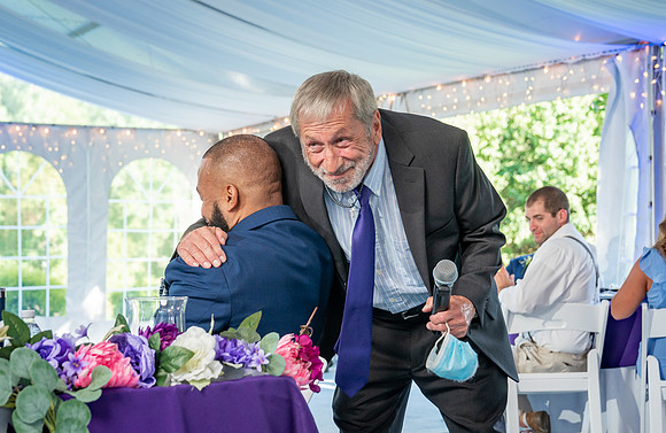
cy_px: 250
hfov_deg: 32.5
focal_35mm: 62
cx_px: 274
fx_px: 1138
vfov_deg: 21.5
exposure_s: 1/200
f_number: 4
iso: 640
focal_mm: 43
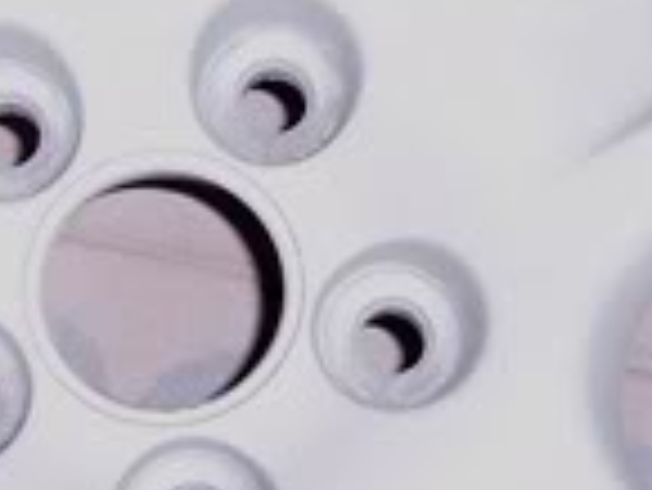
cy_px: 229
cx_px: 229
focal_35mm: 194
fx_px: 3657
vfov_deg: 7.7
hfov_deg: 10.2
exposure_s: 1/60
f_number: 3.3
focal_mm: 7.3
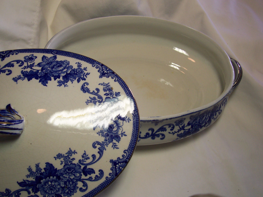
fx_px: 281
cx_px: 132
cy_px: 98
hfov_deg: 50.1
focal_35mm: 37
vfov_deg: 38.7
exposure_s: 1/60
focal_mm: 5.6
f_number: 2.8
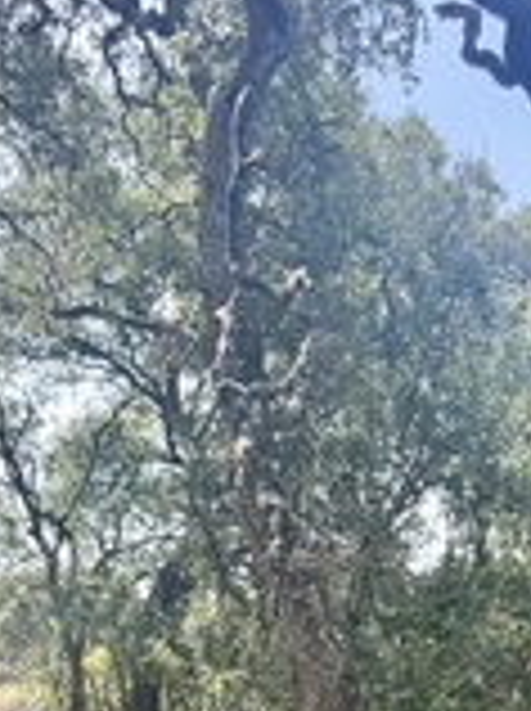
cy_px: 1017
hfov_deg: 20.1
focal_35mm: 73
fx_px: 1497
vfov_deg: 22.6
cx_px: 266
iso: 100
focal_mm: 6.76
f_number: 1.78
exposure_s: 1/992
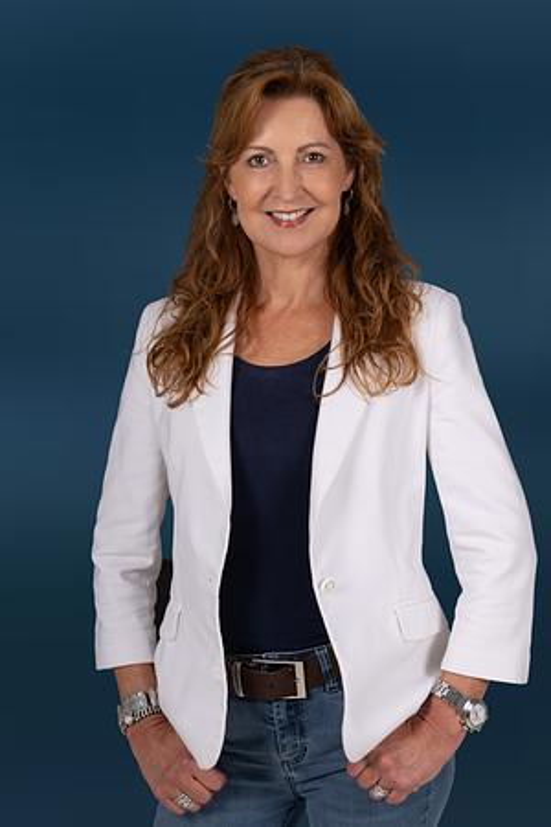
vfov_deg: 23.9
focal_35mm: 85
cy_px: 414
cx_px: 276
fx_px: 1951
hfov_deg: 16.1
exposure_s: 1/160
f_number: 7.1
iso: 200
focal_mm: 85
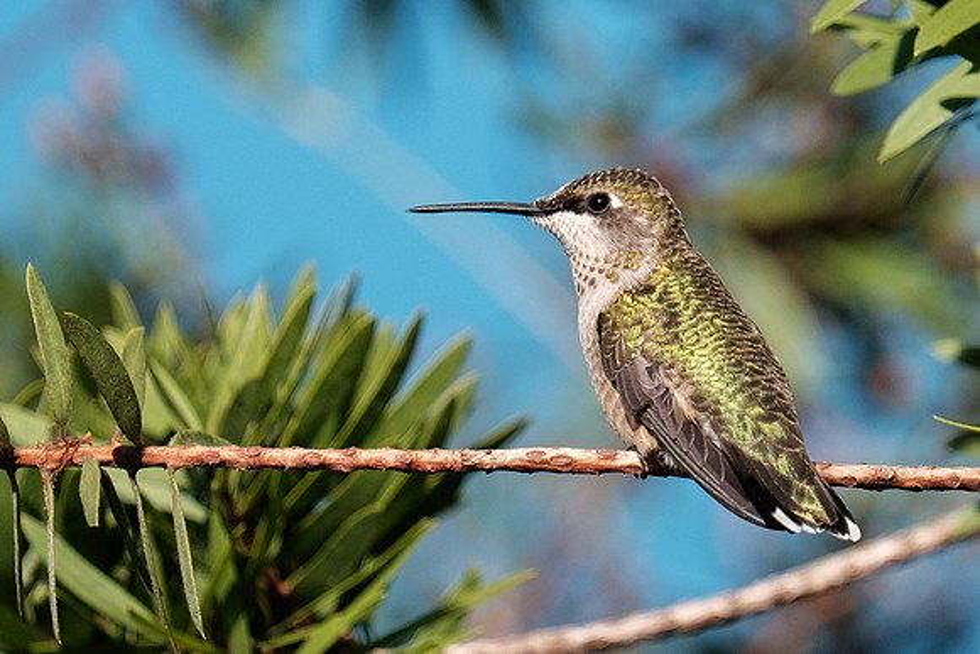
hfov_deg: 2.7
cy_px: 391
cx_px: 632
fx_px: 21072
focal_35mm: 774
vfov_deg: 1.8
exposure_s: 1/2000
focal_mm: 200
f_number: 4.8
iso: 400
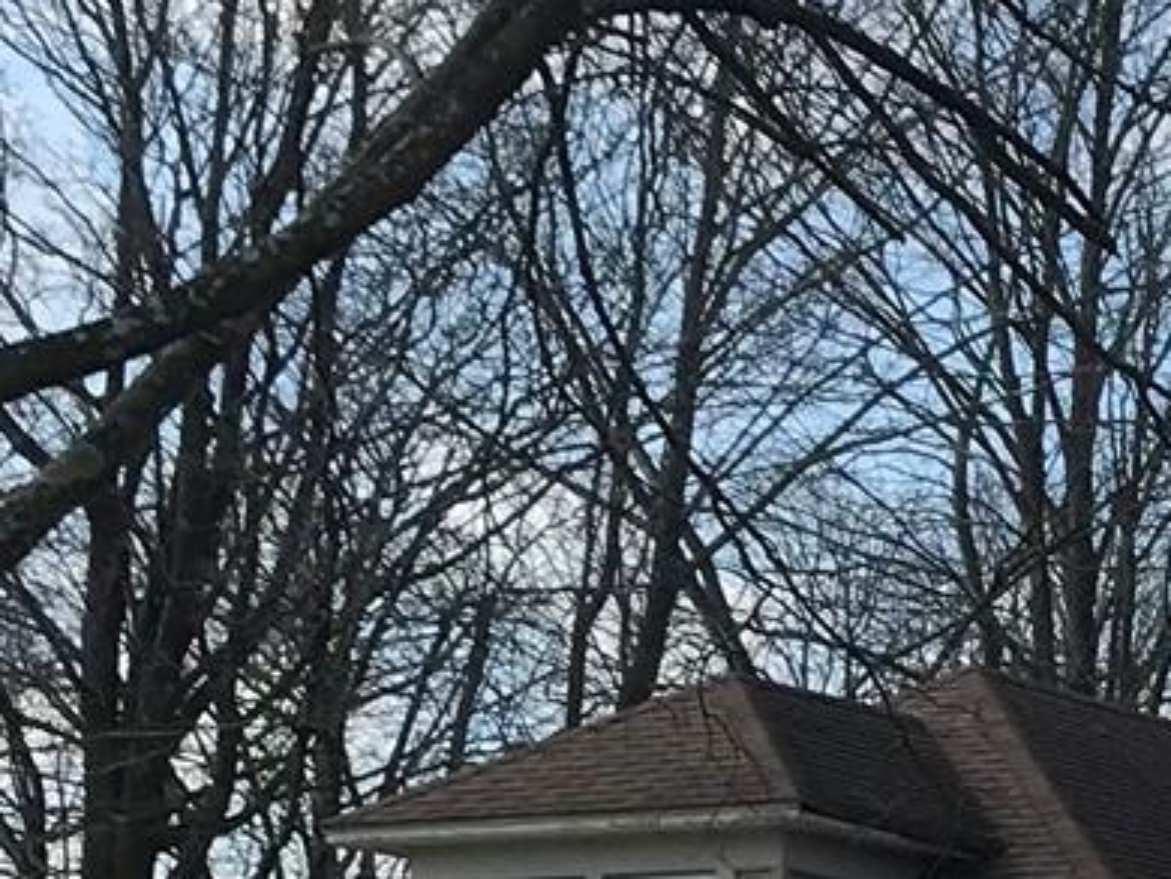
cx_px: 1753
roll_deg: -1.3
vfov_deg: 9.8
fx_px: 4976
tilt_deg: +1.1
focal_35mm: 147
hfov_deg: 12.7
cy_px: 1290
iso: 20
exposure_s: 1/1773
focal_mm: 3.99
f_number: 1.8
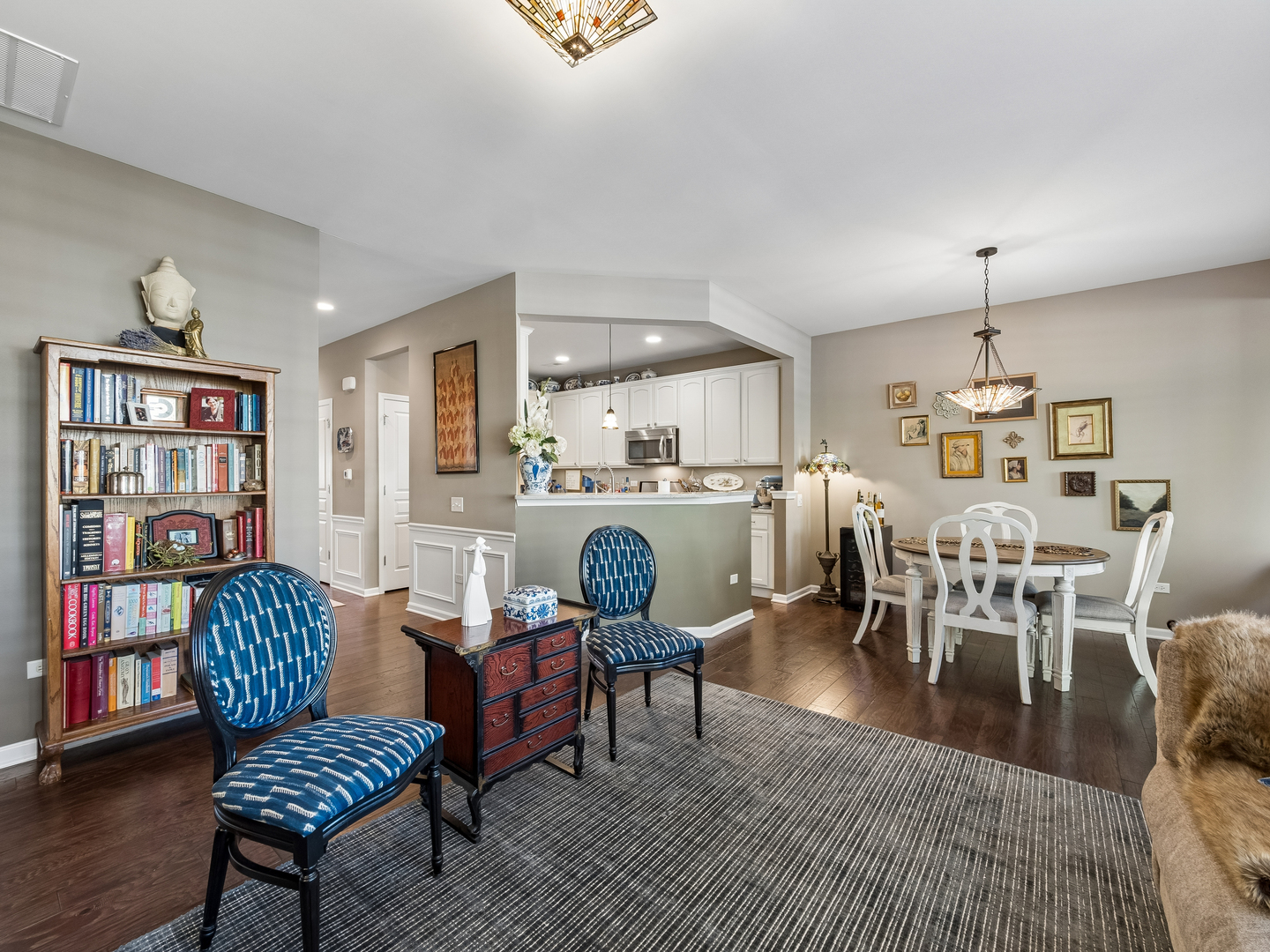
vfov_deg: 85.7
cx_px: 635
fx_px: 514
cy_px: 476
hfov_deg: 102.1
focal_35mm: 14
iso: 400
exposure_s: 1/4
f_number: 8
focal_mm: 7
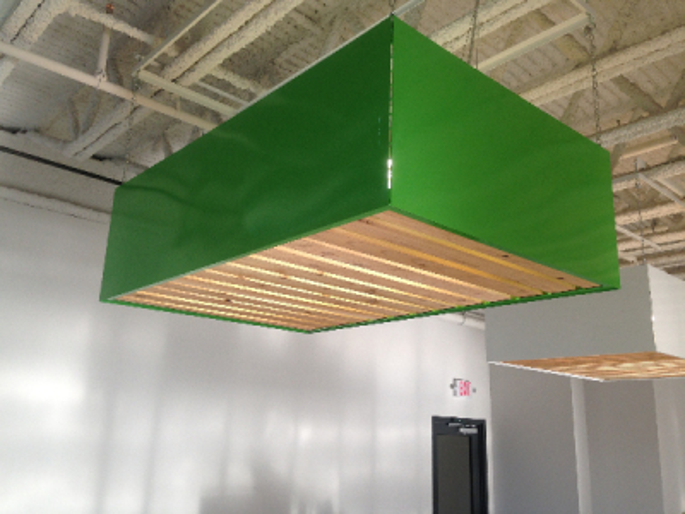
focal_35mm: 33
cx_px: 342
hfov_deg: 55.4
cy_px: 257
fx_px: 653
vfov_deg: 42.9
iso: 64
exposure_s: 1/120
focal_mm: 4.13
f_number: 2.4
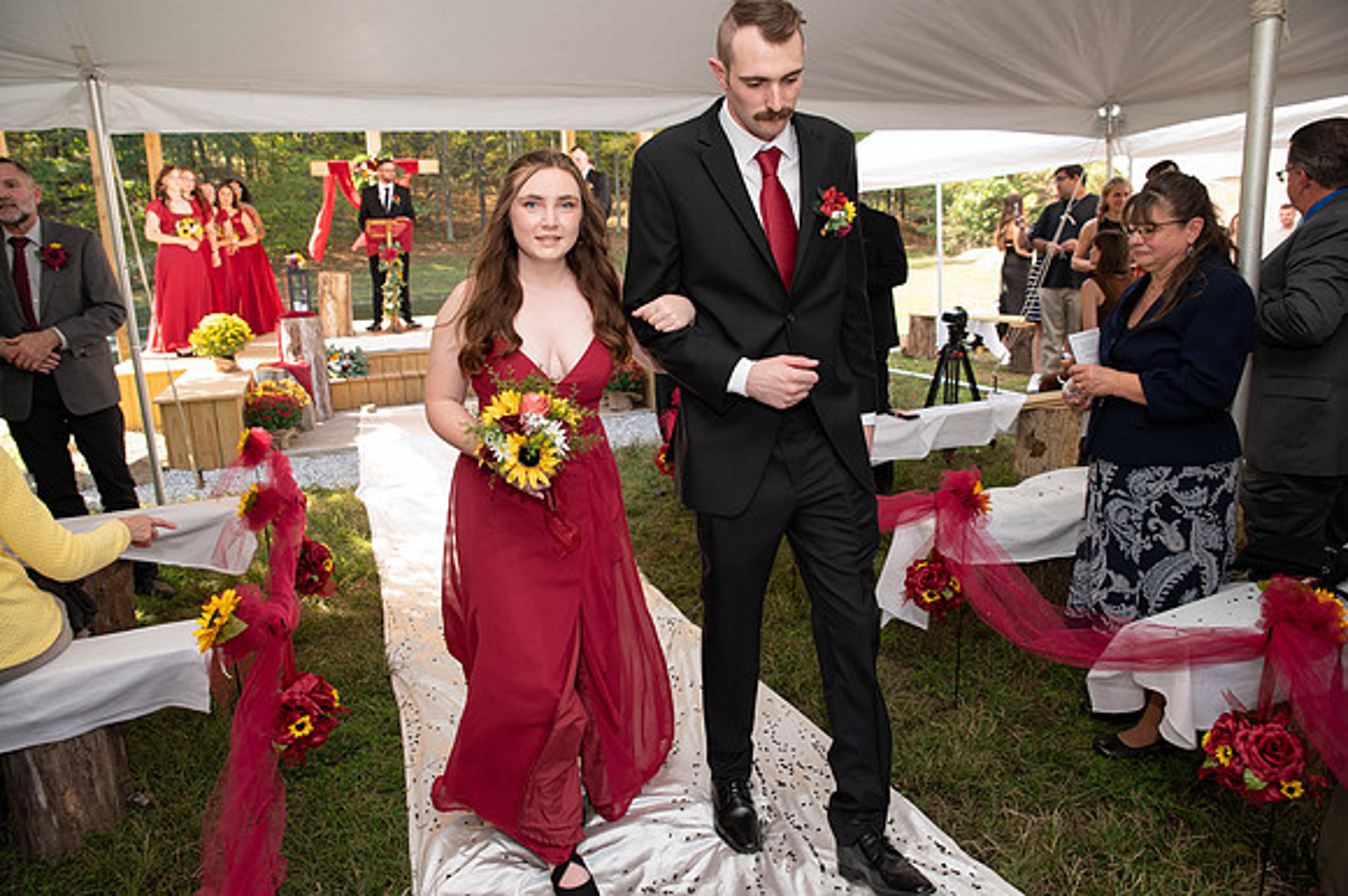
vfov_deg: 53.1
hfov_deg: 73.8
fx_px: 898
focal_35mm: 24
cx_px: 674
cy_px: 448
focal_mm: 24
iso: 250
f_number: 4
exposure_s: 1/160
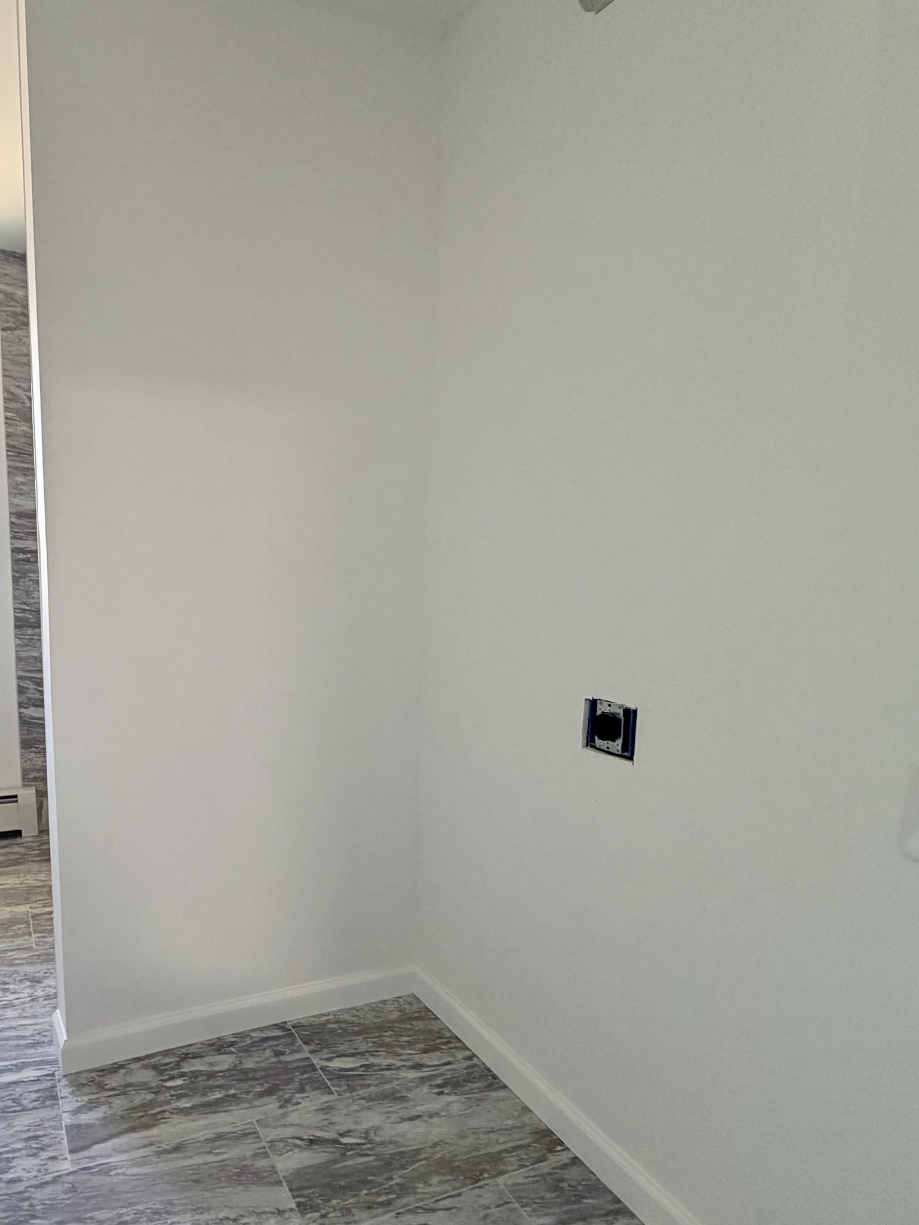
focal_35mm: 21
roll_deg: +1.2
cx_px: 235
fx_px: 743
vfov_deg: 78.9
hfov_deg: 60.2
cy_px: 657
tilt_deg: -7.8
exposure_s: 1/60
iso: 200
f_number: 2.2
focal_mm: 2.22
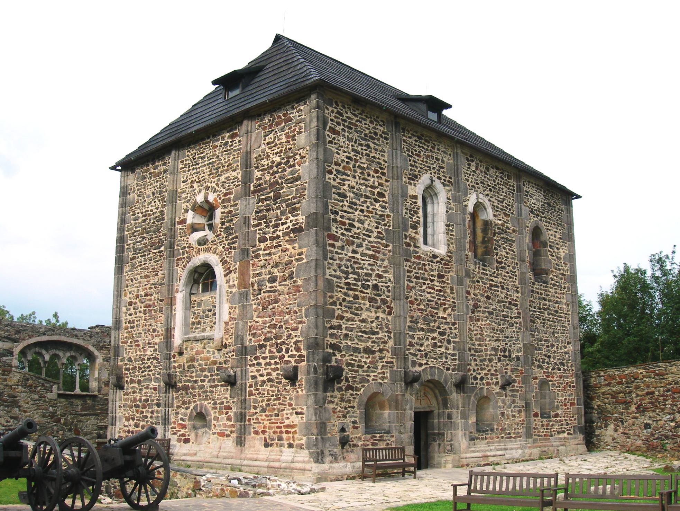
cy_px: 256
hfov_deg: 49.0
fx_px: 747
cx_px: 340
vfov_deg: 37.7
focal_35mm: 38
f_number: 4.8
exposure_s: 1/315
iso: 50
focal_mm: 7.8
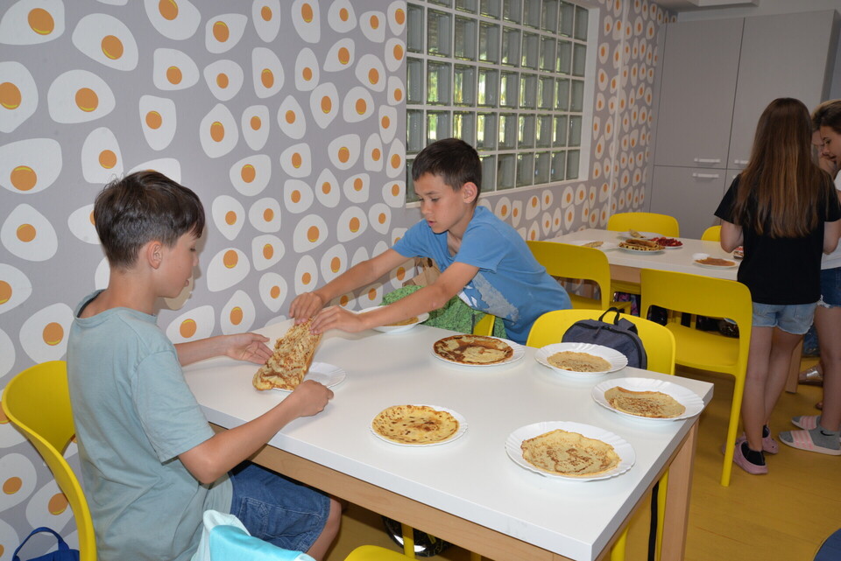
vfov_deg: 45.0
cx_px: 420
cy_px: 280
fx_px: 678
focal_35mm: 29
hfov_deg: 63.6
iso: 640
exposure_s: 1/80
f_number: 11
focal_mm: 29
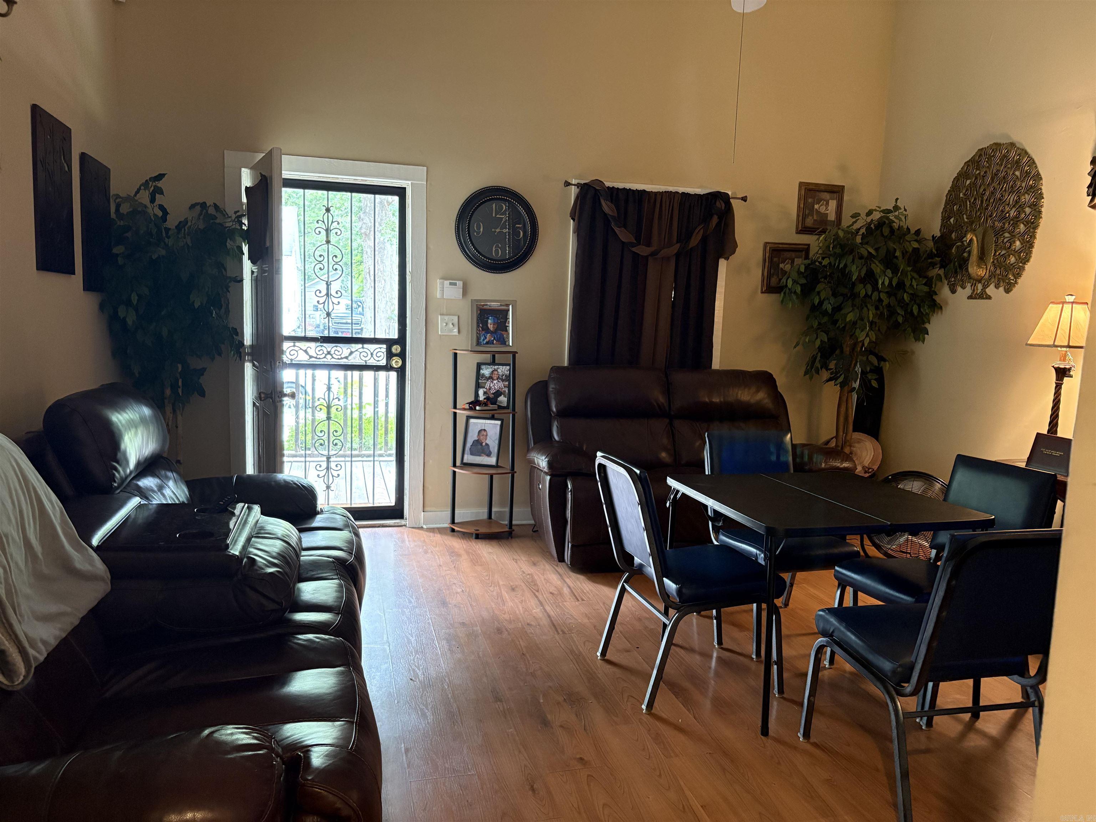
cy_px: 411
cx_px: 548
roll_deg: -1.2
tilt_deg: -6.6
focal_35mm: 26
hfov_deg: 67.3
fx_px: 823
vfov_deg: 53.1
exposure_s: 1/40
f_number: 1.6
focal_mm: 5.96
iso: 400
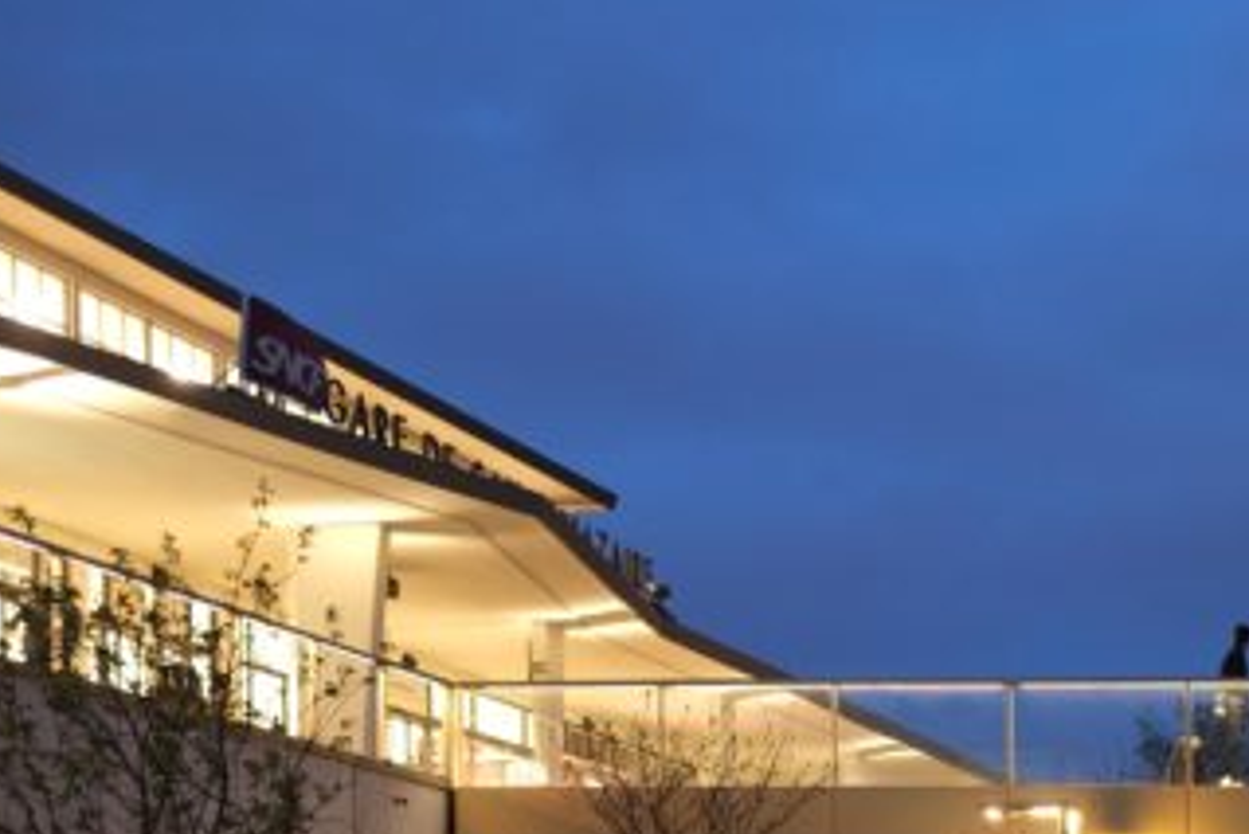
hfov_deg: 23.9
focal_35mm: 77
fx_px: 2673
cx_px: 1503
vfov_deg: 16.4
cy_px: 1196
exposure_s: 1/7.5
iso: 400
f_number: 2
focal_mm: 16
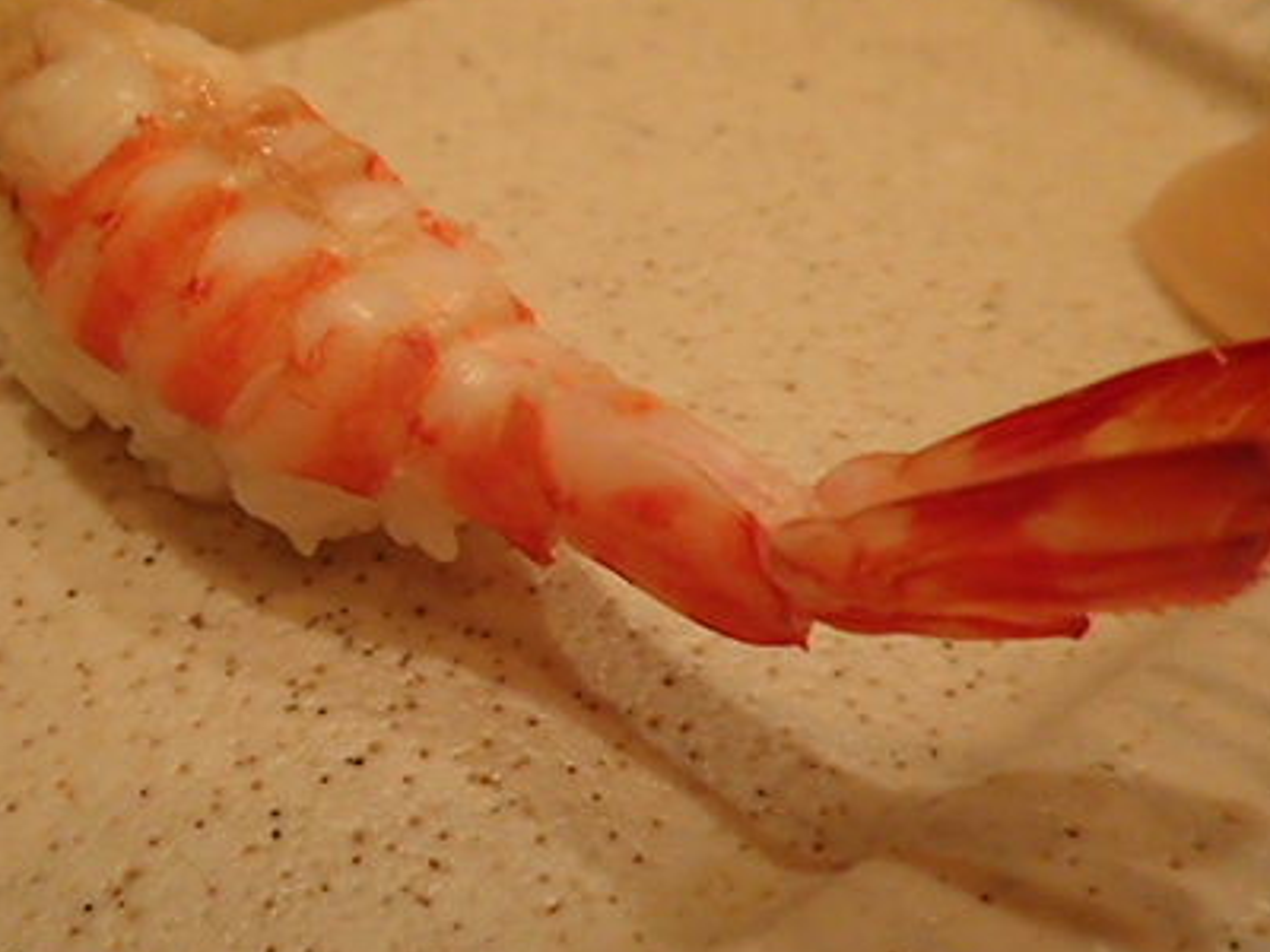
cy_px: 384
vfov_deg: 35.8
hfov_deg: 46.6
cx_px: 530
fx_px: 1468
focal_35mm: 40
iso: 500
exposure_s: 1/30
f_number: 2
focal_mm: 4.5
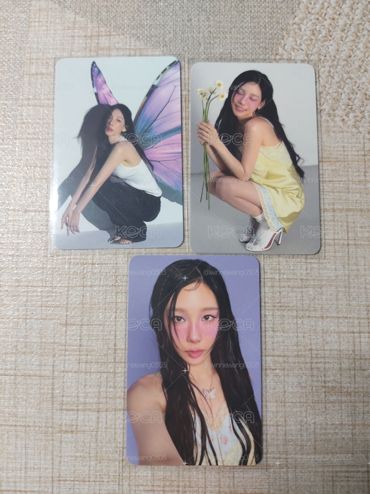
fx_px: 342
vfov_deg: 71.6
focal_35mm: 24
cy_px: 247
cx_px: 185
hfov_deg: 56.8
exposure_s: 1/60
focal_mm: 5.23
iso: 160
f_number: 1.8
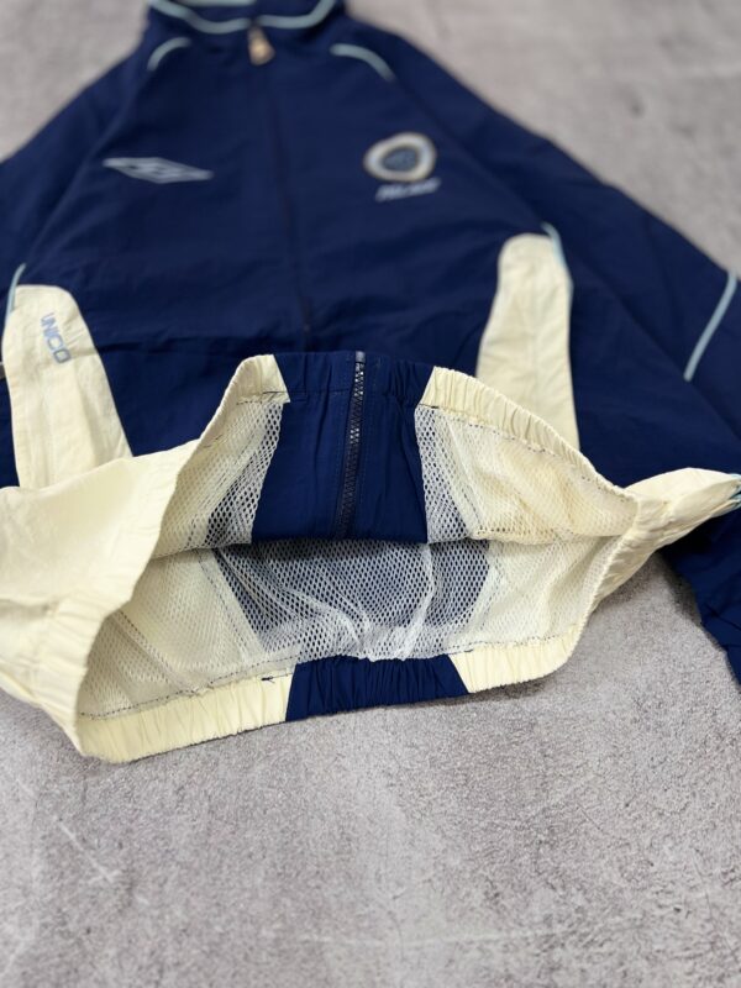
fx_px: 742
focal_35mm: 26
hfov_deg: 53.1
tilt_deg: -63.2
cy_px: 494
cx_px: 370
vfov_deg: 67.3
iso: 80
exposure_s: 1/100
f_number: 1.5
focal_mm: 5.7
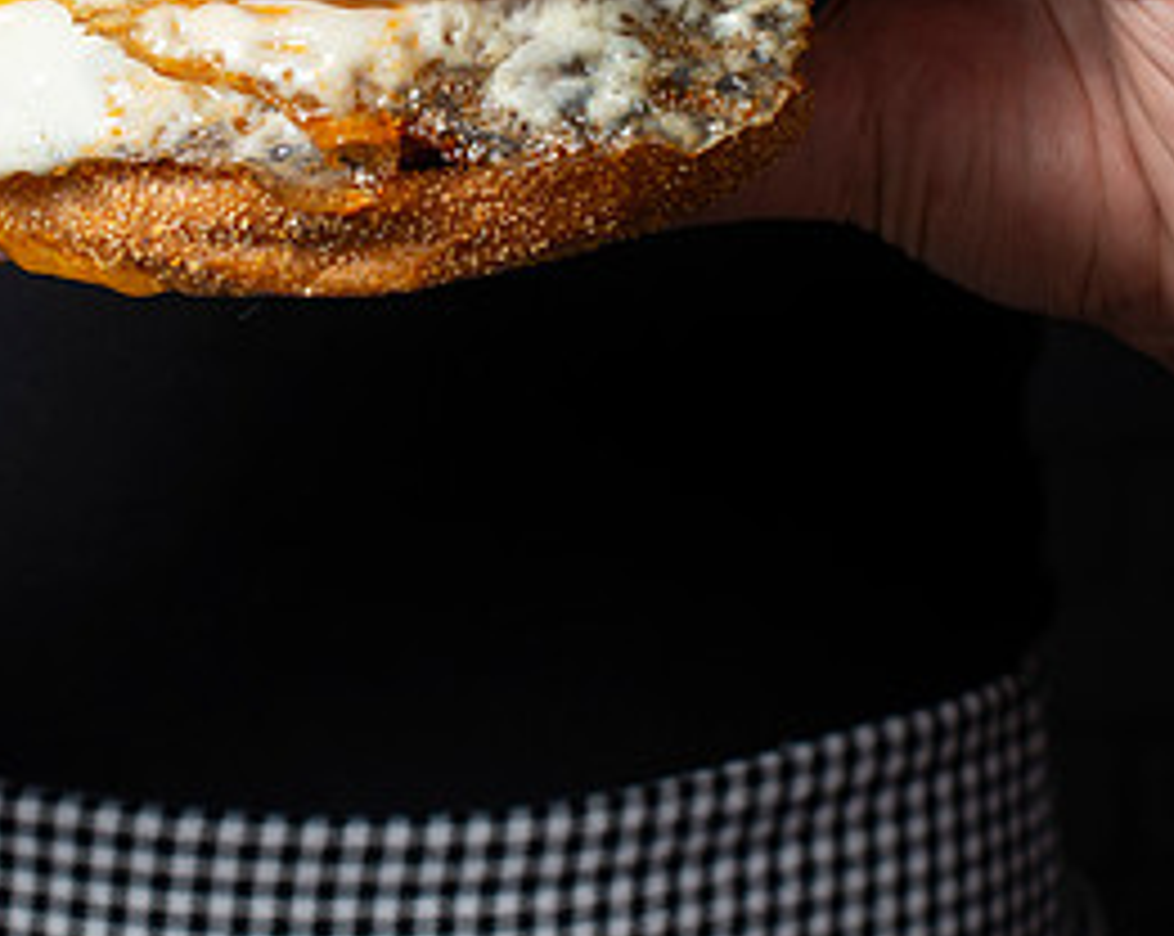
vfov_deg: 11.1
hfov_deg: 13.9
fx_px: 4788
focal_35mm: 138
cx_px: 246
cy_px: 14
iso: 200
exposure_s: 1/200
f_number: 6.3
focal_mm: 50
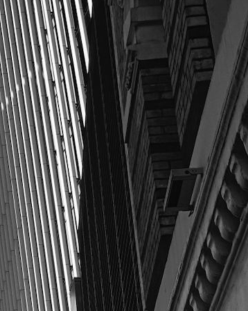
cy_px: 425
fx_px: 936
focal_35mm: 102
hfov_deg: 14.6
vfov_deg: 17.4
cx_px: -43
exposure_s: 1/80
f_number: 5
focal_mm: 14.1
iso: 125
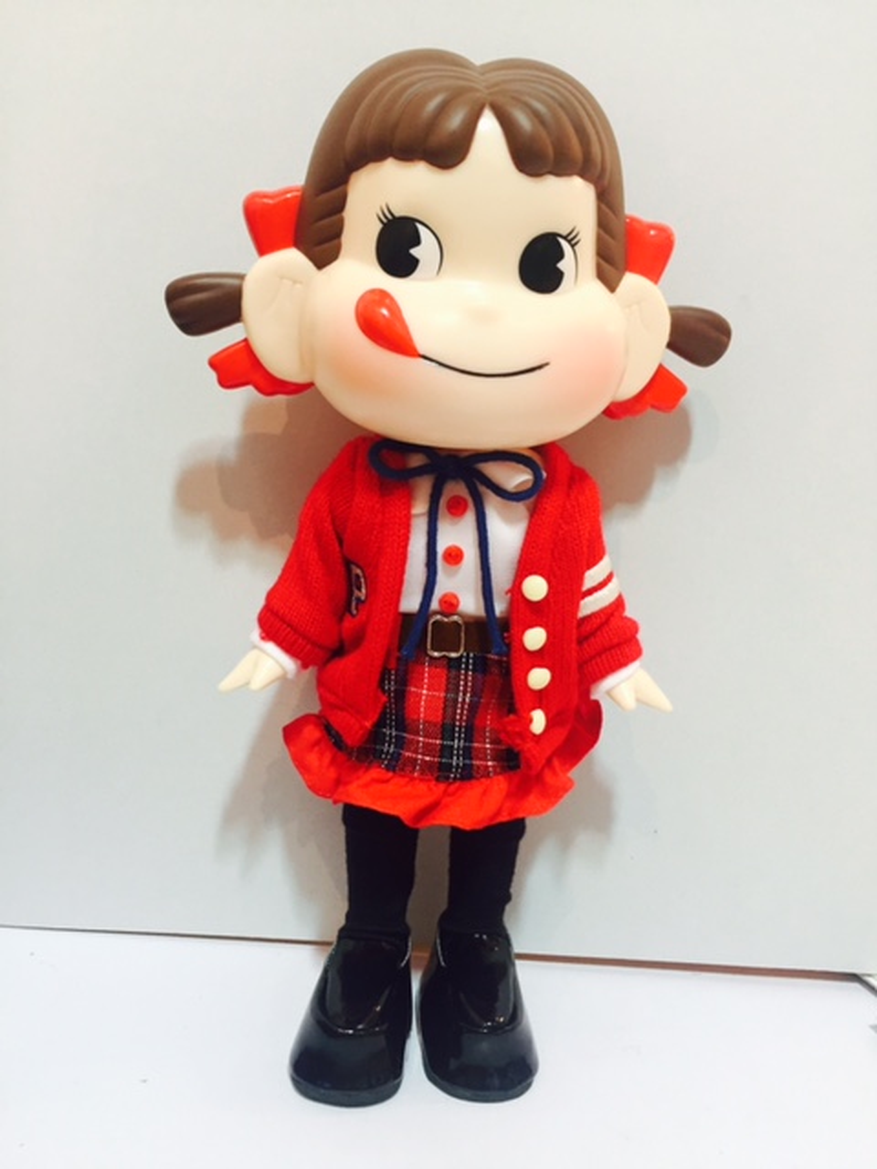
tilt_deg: -6.2
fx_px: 980
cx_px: 438
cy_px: 584
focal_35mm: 29
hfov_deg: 48.2
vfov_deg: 61.7
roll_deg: -4.4
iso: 125
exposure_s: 1/33
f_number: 2.2
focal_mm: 4.15
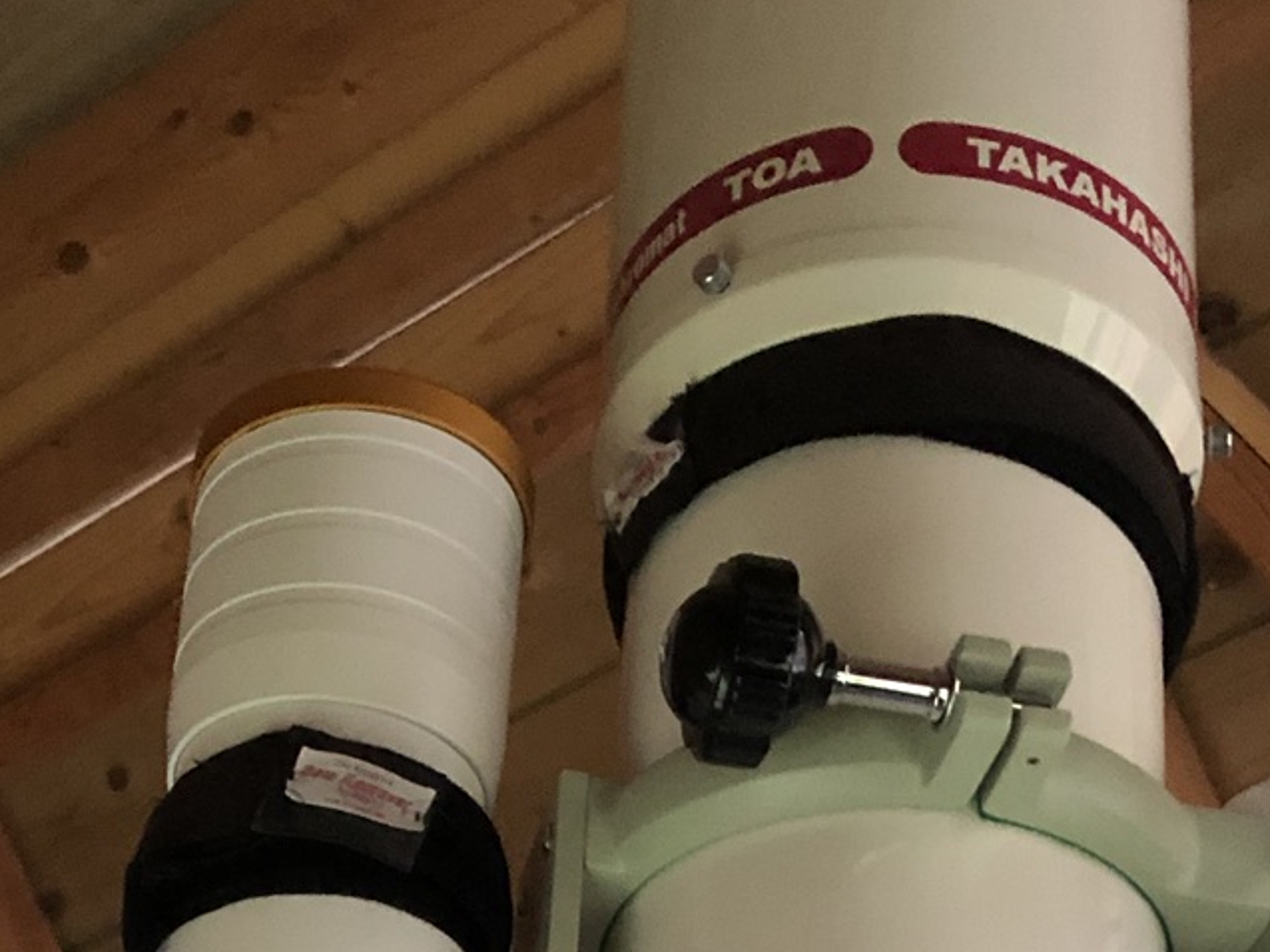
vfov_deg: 15.2
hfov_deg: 21.7
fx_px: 3303
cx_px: 429
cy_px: 1422
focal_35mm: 90
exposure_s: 1/4
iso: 100
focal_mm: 3.99
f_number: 1.8
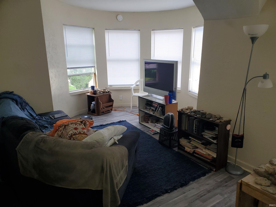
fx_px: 207
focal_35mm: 26
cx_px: 138
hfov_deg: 67.3
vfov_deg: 53.1
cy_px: 104
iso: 50
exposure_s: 1/60
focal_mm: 4.3
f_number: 2.4
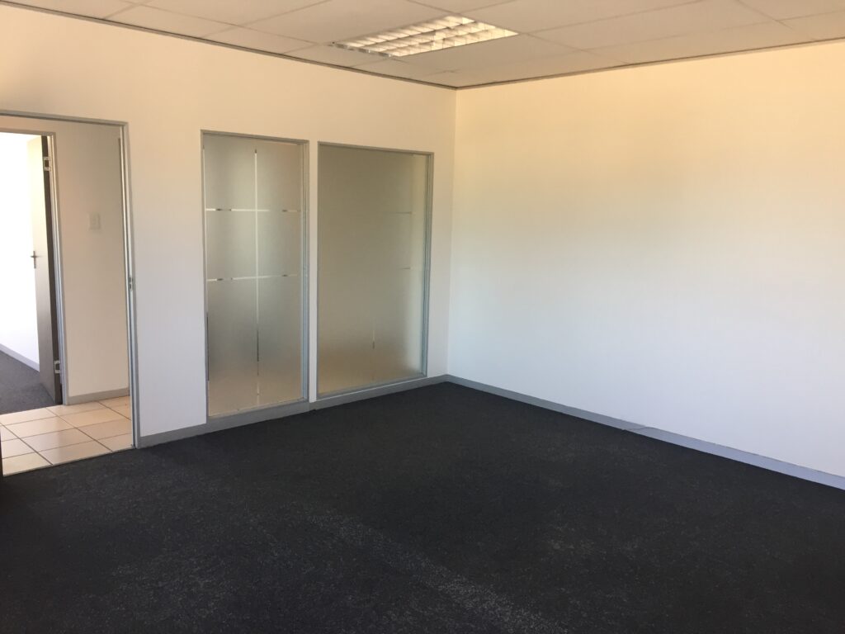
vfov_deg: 48.2
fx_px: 708
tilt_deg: -9.9
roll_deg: -2.4
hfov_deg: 61.7
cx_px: 422
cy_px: 317
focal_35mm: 29
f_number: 2.2
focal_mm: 4.15
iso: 40
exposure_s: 1/33
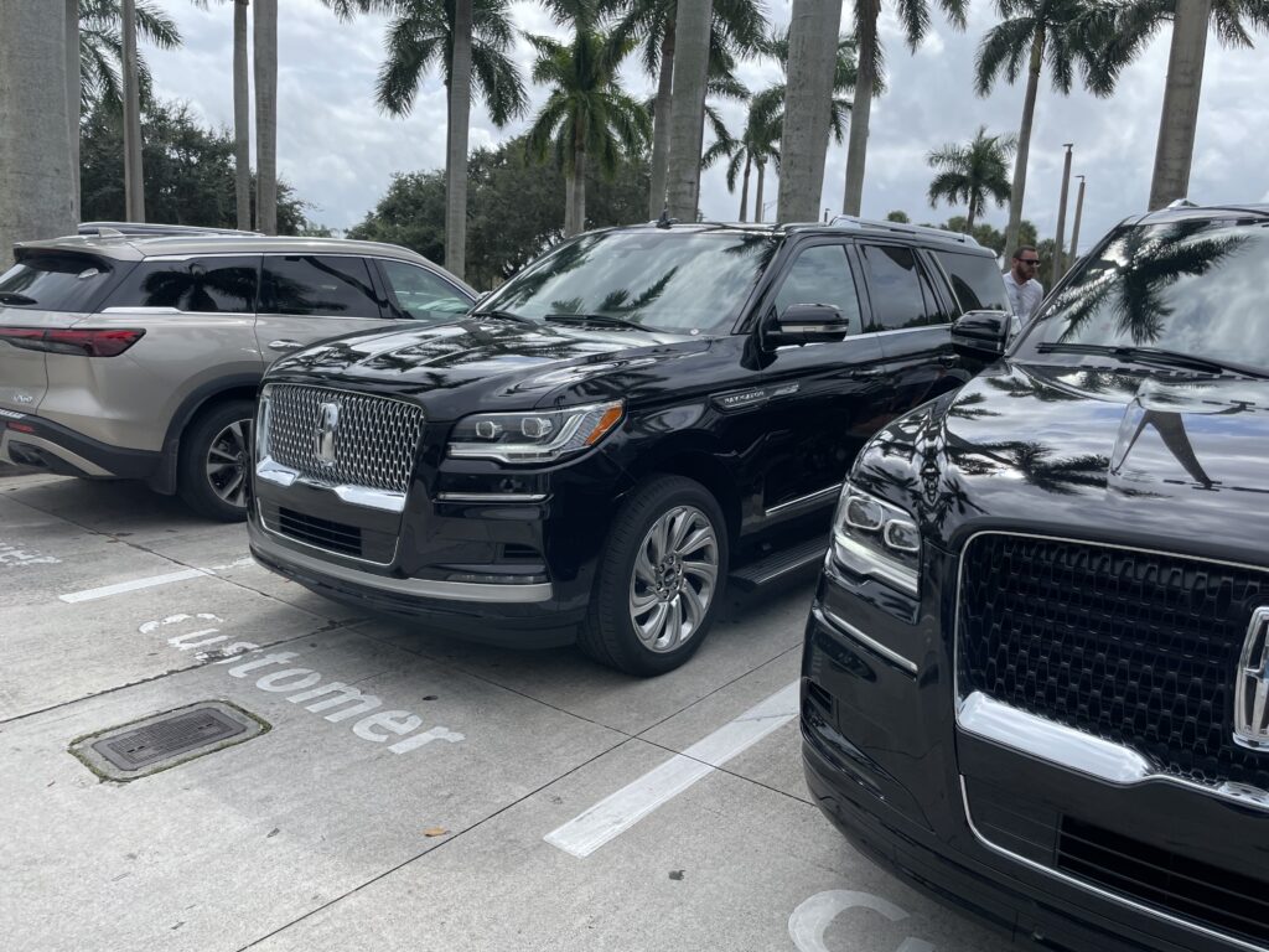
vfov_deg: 53.1
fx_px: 953
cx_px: 634
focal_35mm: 26
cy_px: 476
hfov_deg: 67.3
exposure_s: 1/2618
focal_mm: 4.2
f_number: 1.6
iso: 32
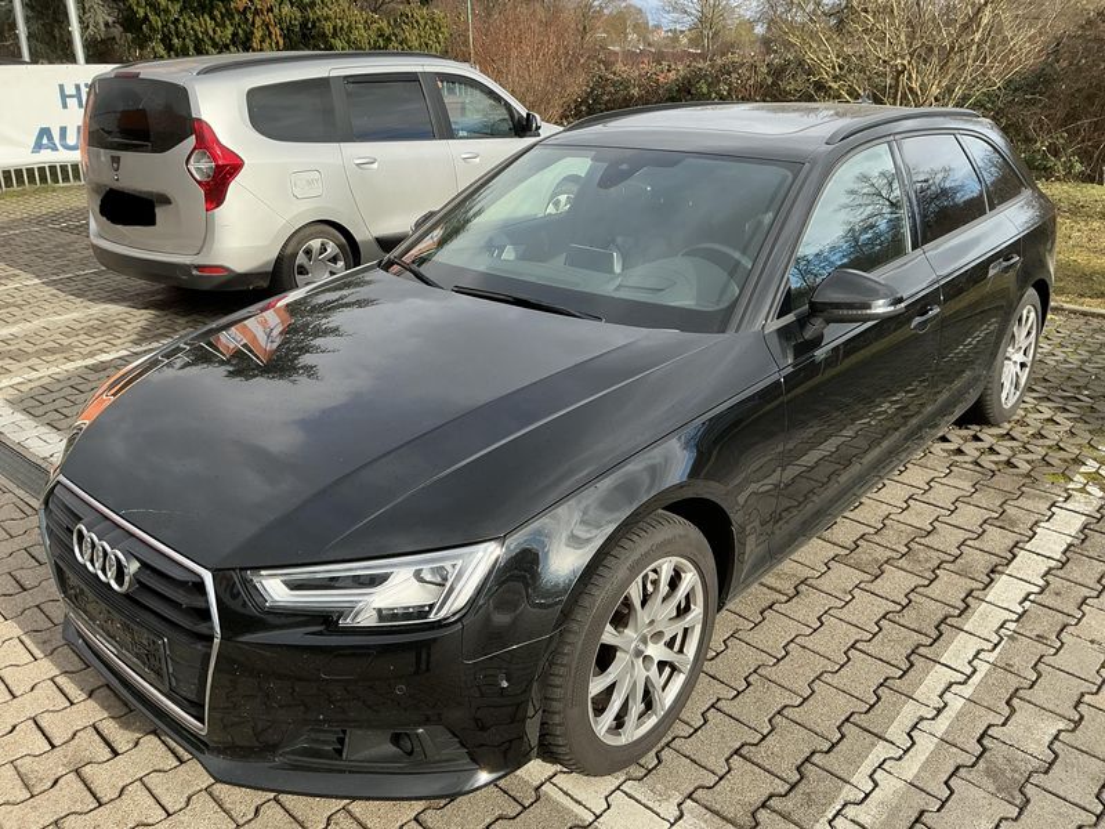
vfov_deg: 49.7
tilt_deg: -20.5
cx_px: 552
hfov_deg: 63.4
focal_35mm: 28
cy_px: 414
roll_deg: -0.1
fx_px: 894
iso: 25
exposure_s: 1/551
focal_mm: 3
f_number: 1.8
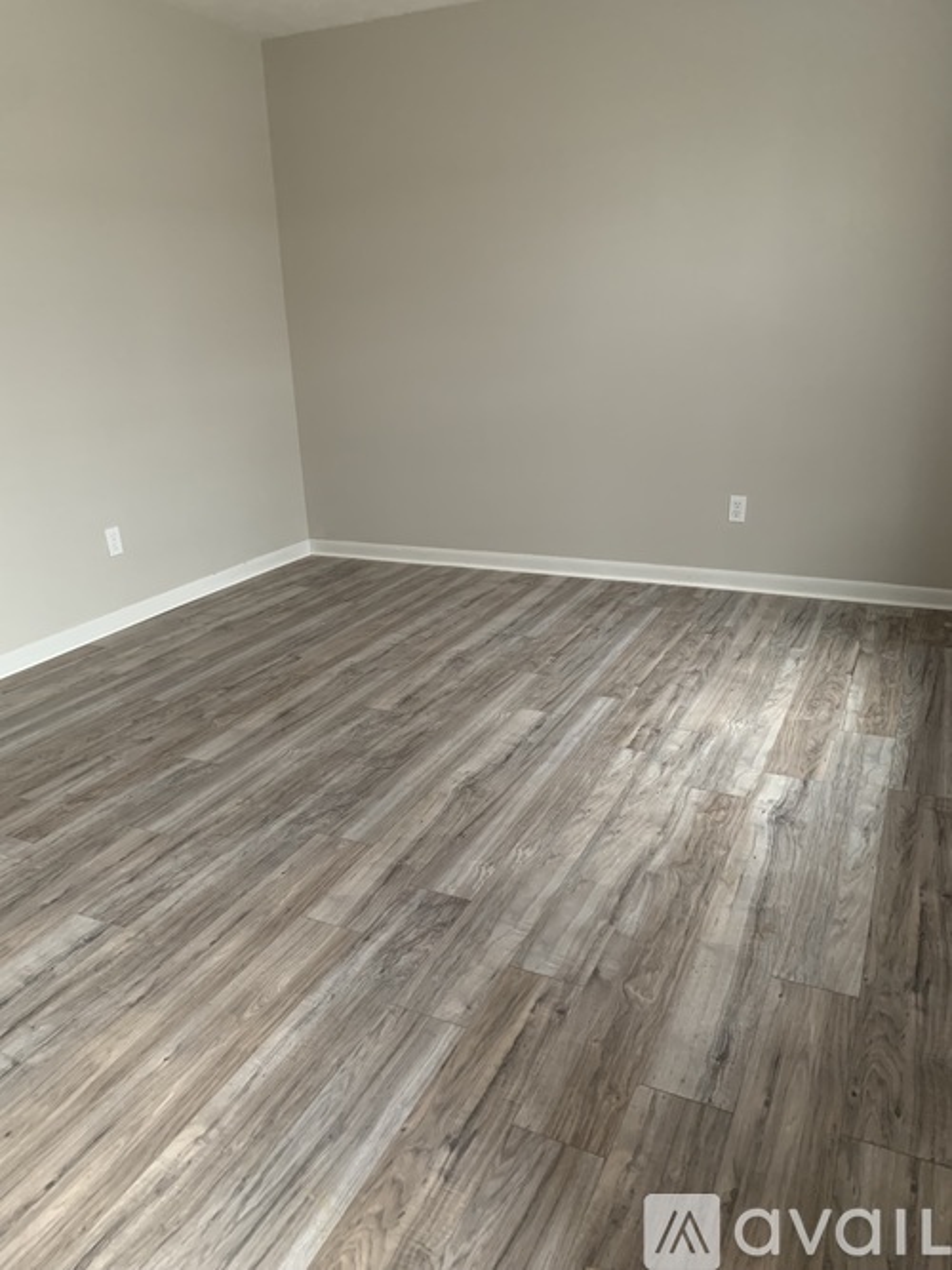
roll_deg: +2.9
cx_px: 476
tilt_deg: -17.6
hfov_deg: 53.0
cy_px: 635
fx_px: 954
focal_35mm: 26
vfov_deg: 67.3
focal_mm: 4.25
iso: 400
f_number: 1.8
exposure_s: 1/53
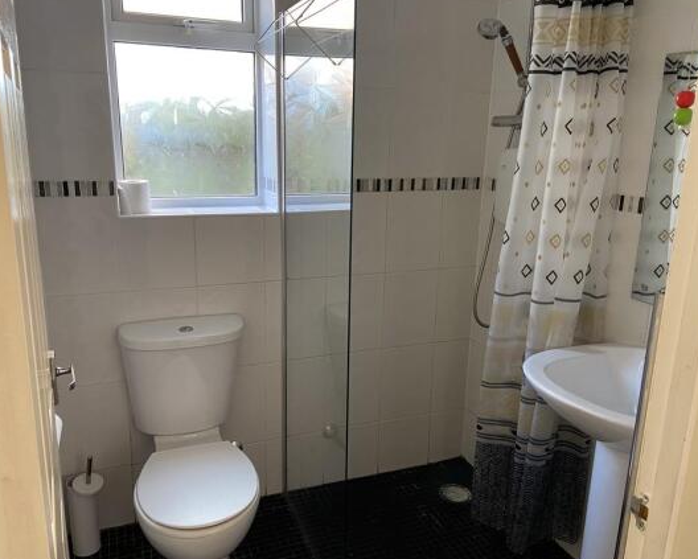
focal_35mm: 28
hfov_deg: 62.2
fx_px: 579
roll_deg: -0.6
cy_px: 276
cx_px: 336
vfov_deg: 51.6
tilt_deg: -14.2
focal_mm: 4.25
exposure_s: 1/50
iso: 125
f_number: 1.8
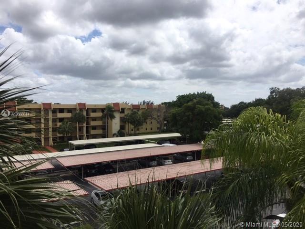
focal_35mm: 29
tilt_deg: -0.3
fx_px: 256
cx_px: 152
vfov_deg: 48.2
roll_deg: +1.6
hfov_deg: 61.7
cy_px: 114
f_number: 2.2
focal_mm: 4.15
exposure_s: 1/3077
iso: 25
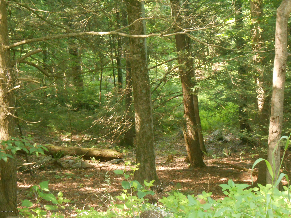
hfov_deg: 30.7
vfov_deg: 23.3
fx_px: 530
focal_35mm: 63
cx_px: 146
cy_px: 109
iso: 640
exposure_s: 1/60
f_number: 5.6
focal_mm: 11.3
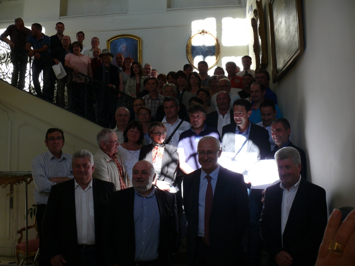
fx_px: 359
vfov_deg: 40.7
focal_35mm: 35
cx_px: 178
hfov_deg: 52.6
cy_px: 133
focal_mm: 7.4
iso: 100
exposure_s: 1/100
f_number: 3.2
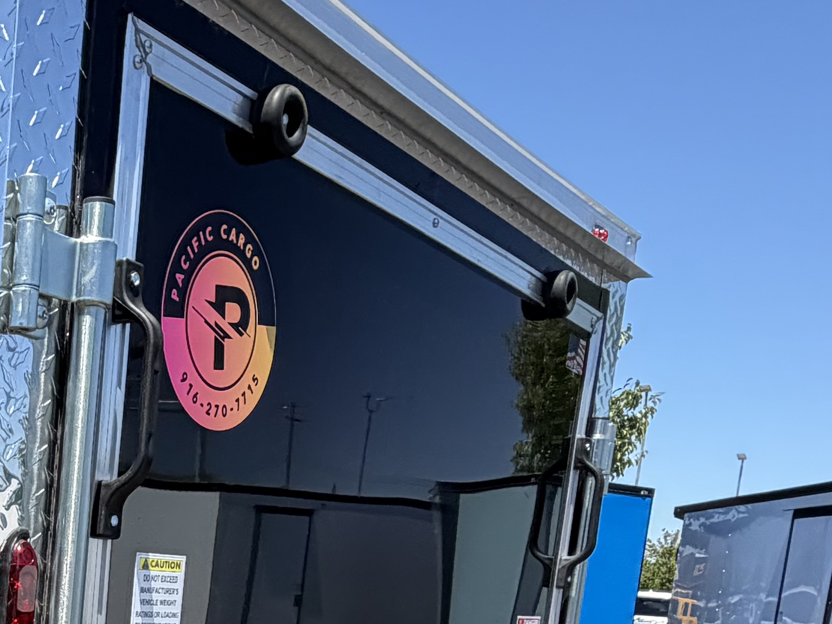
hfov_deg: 32.9
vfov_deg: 25.6
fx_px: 1226
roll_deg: -1.8
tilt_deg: -6.9
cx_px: -78
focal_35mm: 51
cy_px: 746
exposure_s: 1/734
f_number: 2.2
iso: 40
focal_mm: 2.22
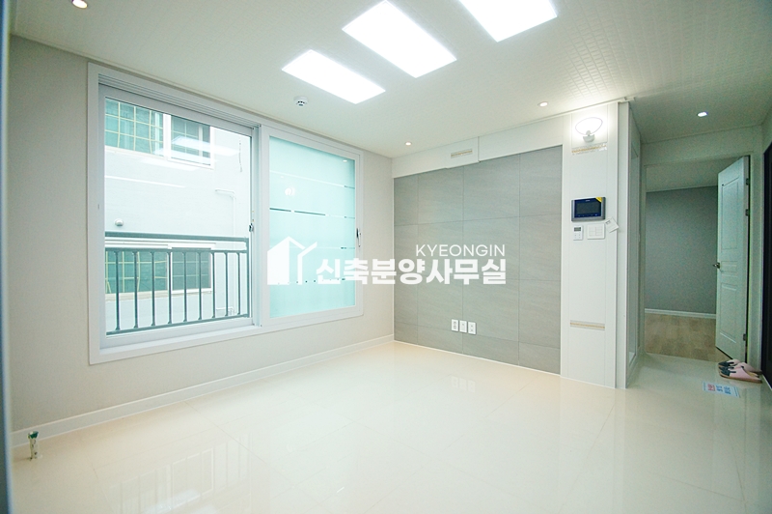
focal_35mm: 16
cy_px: 257
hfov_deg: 95.0
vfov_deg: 72.0
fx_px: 354
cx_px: 386
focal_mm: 11
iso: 800
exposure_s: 1/320
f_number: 3.5
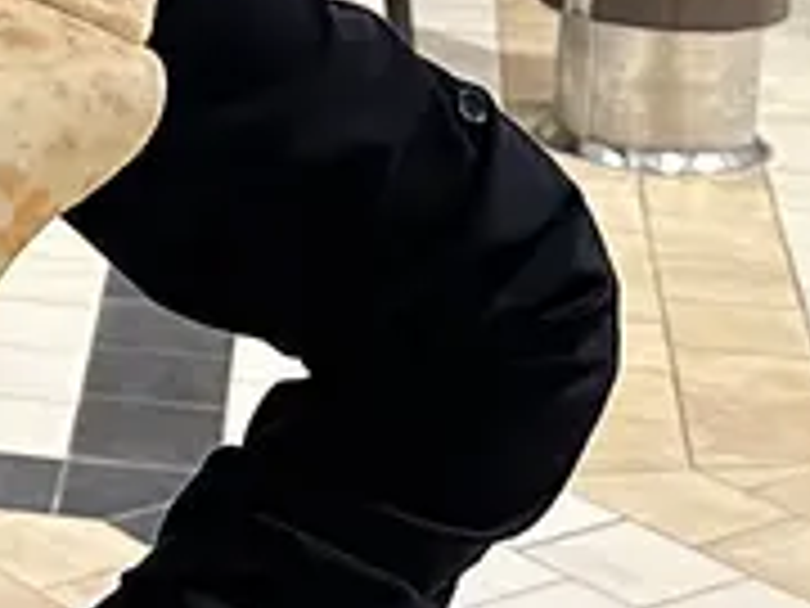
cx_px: -598
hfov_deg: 11.5
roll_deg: +0.5
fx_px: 3744
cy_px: -221
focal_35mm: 160
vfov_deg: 9.1
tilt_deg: -12.9
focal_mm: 6.86
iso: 320
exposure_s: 1/60
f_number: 1.78
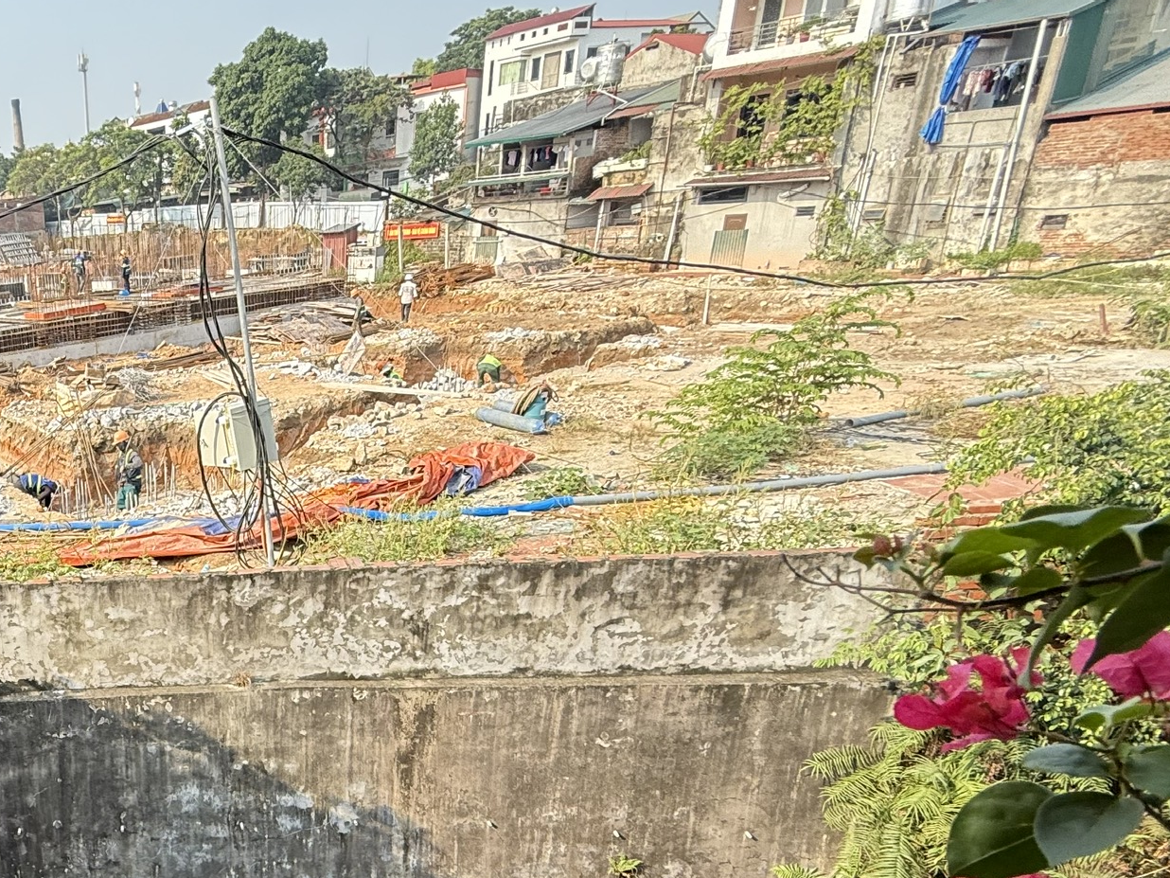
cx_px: 46
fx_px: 980
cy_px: 645
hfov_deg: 51.6
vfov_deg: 46.7
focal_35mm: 29
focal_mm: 2.22
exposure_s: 1/355
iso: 64
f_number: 2.2
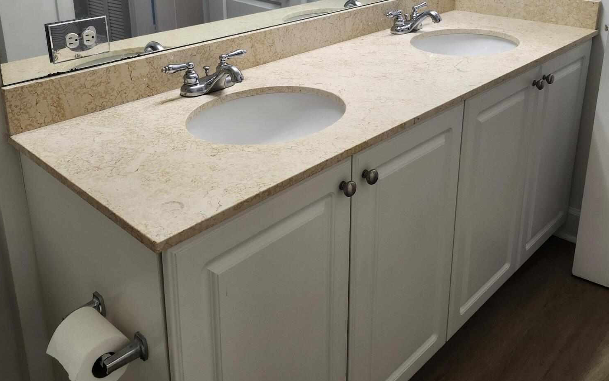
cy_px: 63
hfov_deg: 58.2
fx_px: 548
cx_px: 304
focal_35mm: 33
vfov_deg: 36.6
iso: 160
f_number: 1.8
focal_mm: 5.54
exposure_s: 1/120
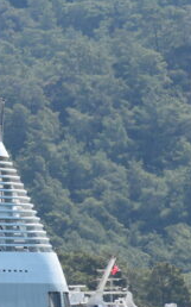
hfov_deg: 1.6
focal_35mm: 797
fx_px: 6641
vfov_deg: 2.6
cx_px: -394
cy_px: 68
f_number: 8
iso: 200
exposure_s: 1/500
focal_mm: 105
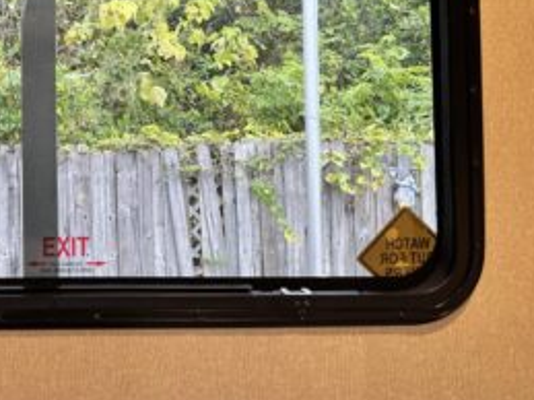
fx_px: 694
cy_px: 52
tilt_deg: +2.3
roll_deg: +0.8
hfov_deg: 39.2
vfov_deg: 30.9
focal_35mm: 45
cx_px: 59
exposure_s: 1/60
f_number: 1.78
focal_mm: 6.86
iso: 320
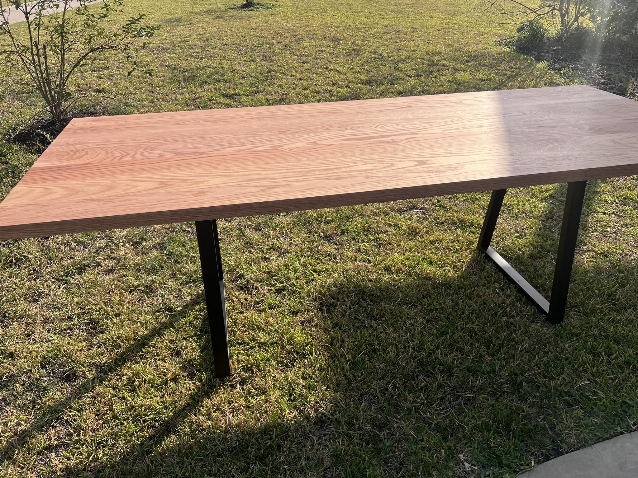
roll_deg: -1.8
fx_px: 479
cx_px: 319
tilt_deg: -32.0
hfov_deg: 67.3
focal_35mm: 26
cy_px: 239
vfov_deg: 53.1
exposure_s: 1/3460
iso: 50
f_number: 1.5
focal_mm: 5.7
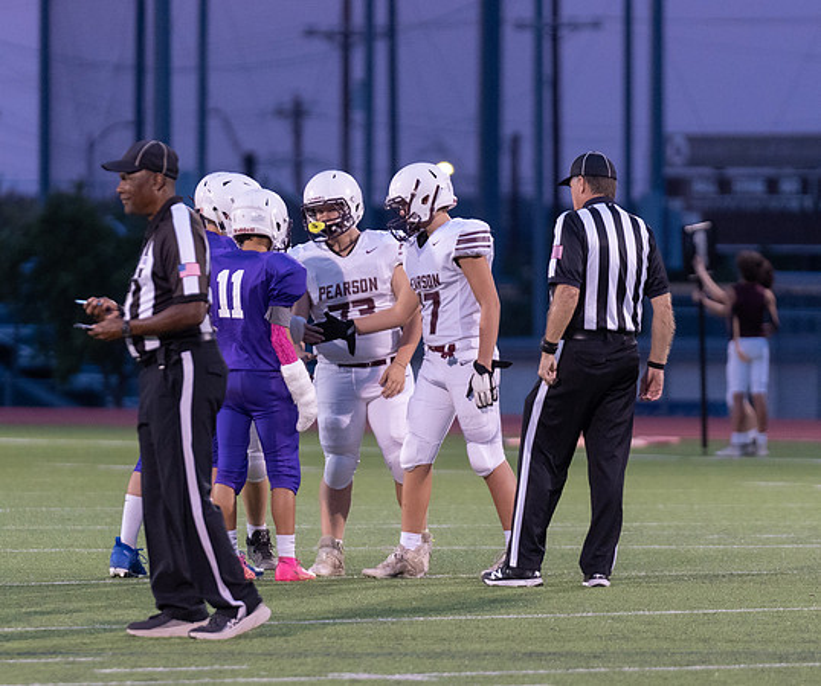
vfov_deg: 3.7
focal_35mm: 424
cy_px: 382
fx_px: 10494
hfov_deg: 4.5
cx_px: 391
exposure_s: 1/400
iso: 1600
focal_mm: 200
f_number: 2.8
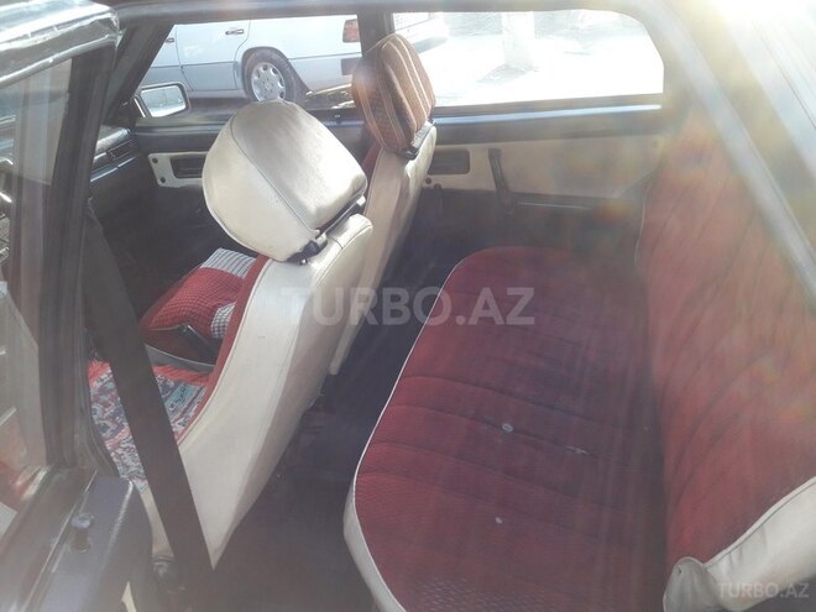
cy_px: 306
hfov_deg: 63.4
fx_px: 660
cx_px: 408
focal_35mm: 28
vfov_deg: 49.7
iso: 80
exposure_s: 1/100
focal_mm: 3.7
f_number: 1.9
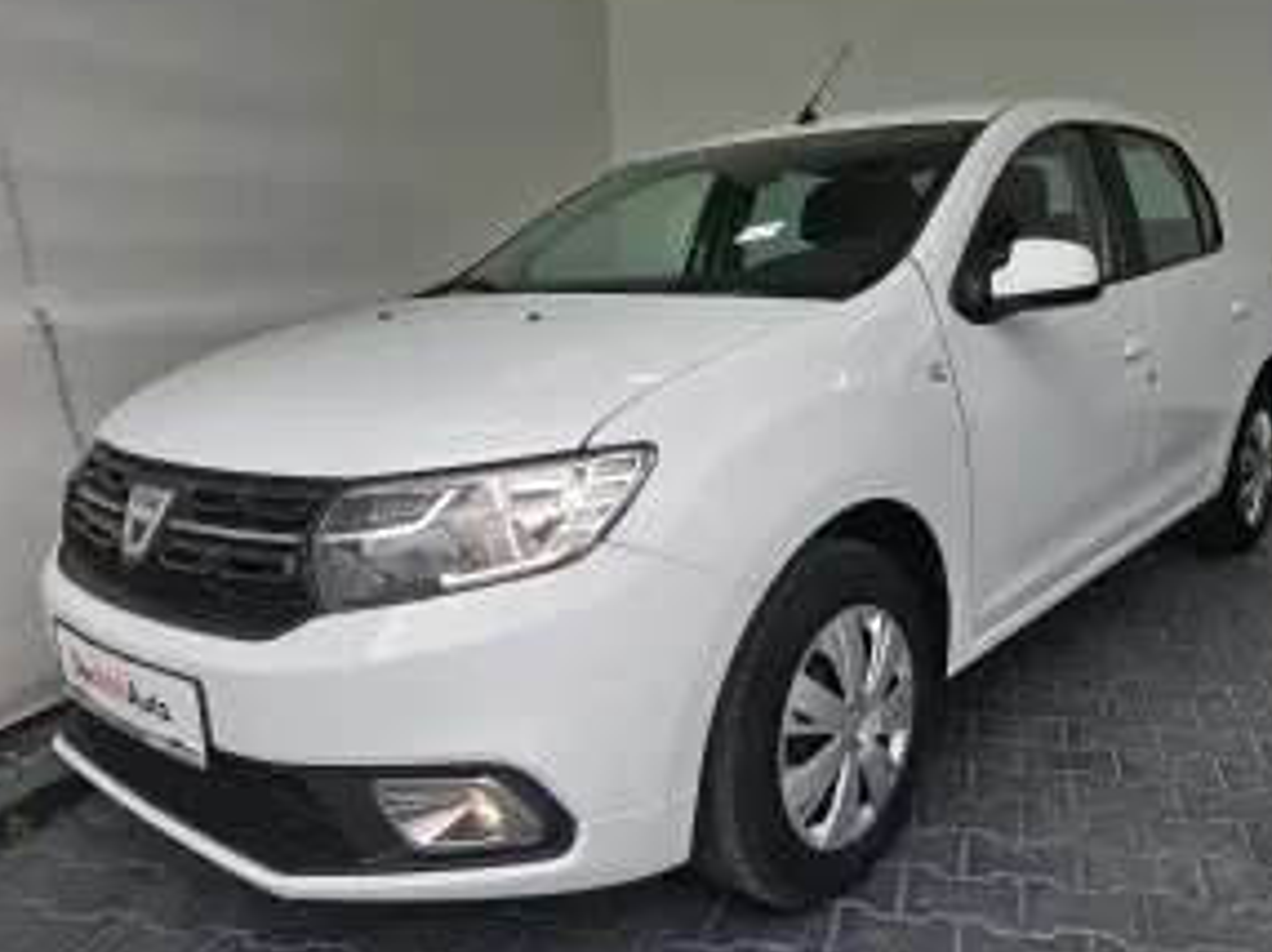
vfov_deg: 48.2
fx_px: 1065
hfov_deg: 61.5
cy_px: 463
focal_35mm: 29
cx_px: 716
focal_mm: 6.3
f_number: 1.7
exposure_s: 1/230
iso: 10
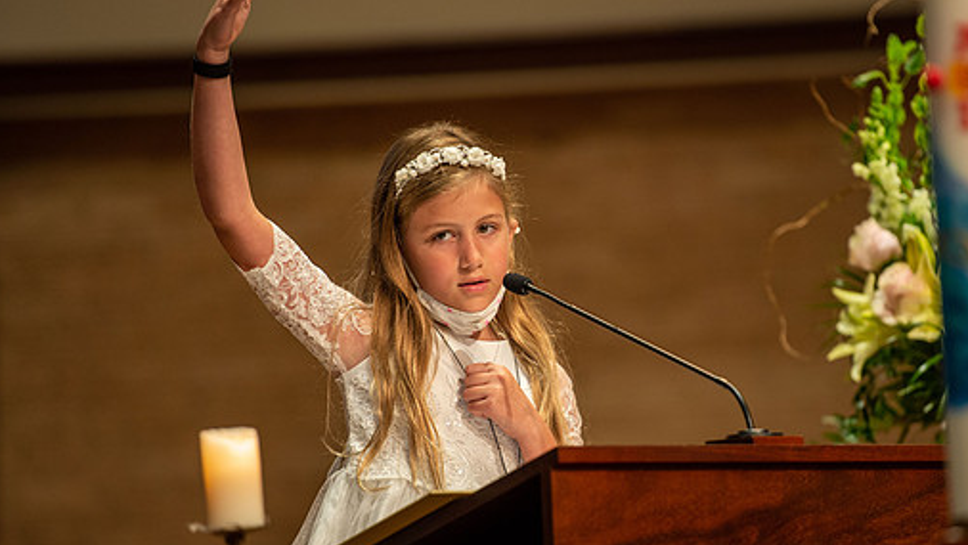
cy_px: 321
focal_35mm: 240
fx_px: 6162
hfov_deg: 9.0
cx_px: 549
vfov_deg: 5.1
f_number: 2.8
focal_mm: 200
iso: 1600
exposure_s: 1/100
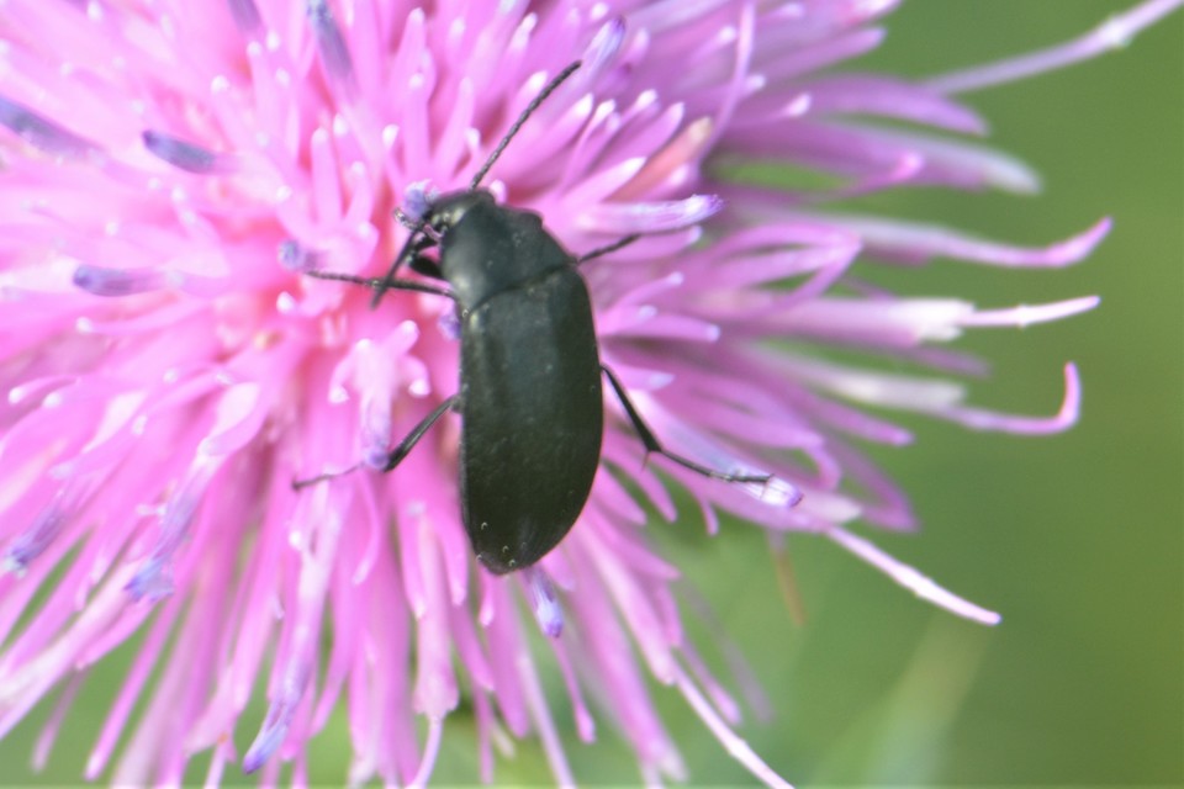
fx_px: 10852
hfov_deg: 6.2
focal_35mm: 330
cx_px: 592
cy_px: 394
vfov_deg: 4.2
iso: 320
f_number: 8
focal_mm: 220
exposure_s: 1/125
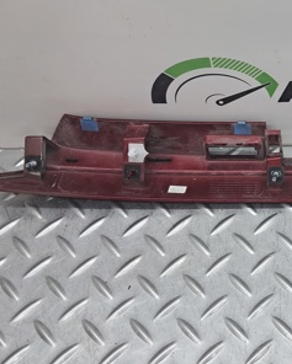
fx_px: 615
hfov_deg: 24.4
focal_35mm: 57
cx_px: 345
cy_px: 136
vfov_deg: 32.8
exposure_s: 1/50
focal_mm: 4
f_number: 1.8
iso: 80
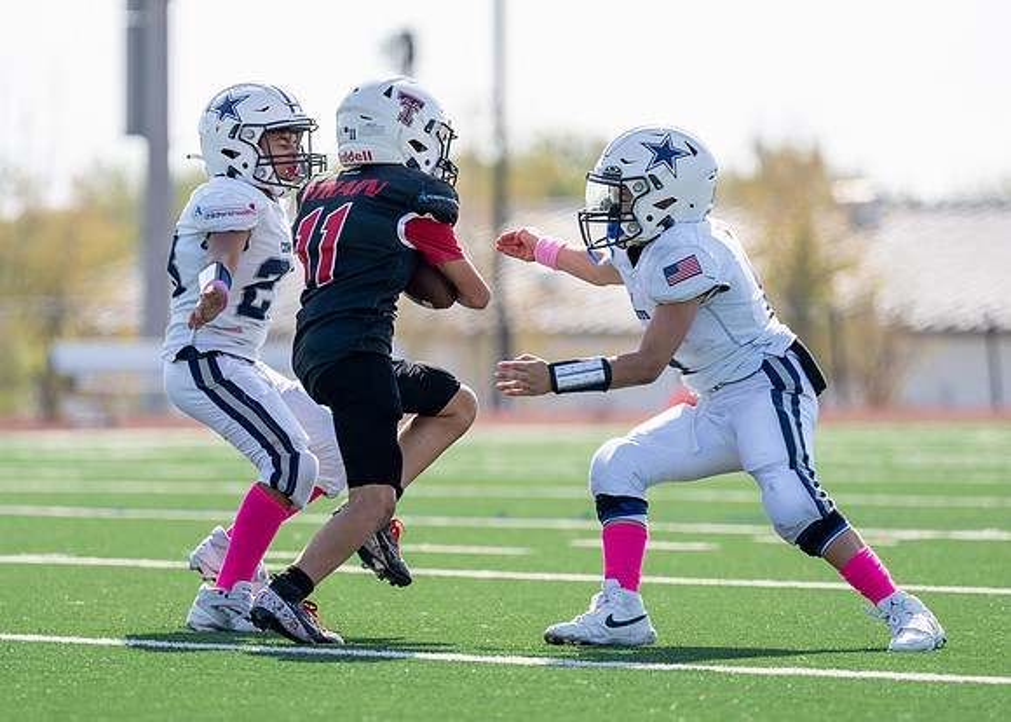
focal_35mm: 290
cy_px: 387
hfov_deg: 7.0
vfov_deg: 5.0
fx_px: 8314
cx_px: 392
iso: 100
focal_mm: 200
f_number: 2.8
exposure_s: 1/2000
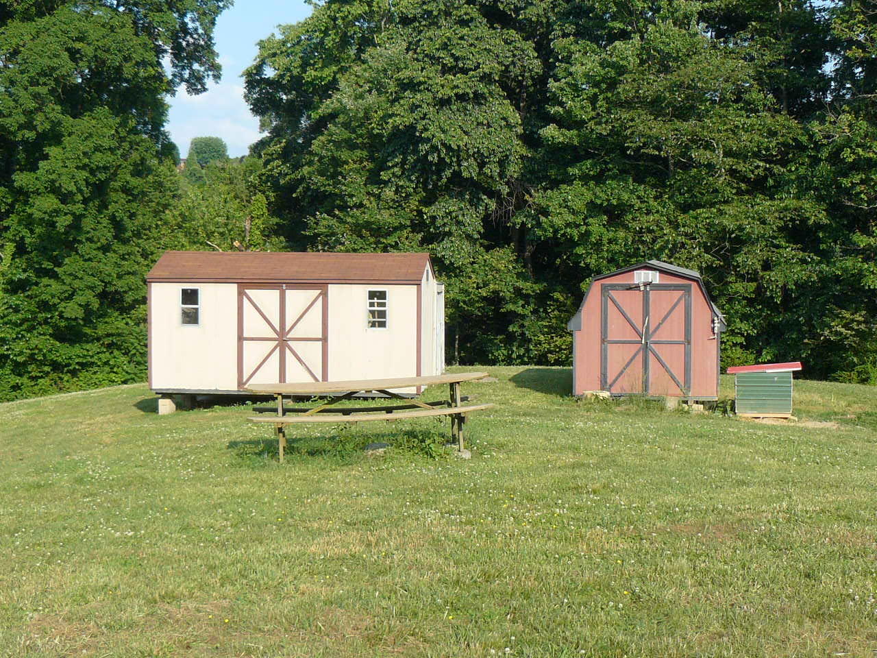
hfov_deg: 34.3
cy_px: 329
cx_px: 438
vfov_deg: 26.1
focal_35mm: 56
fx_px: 1419
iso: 100
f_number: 3.6
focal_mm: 6.1
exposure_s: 1/640
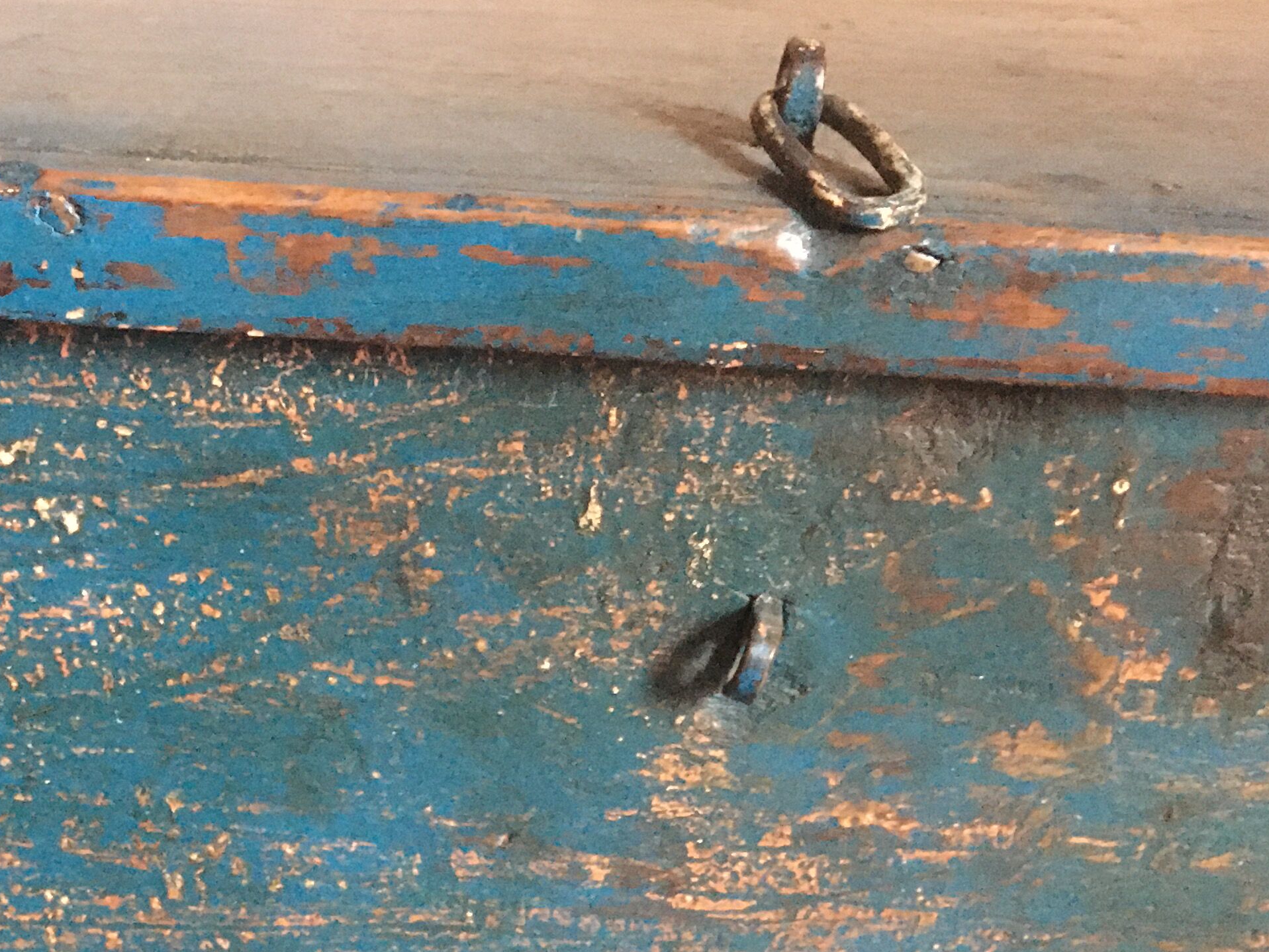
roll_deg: -2.4
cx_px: 387
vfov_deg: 23.0
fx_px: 2236
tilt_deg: -28.2
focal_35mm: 61
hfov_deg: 31.3
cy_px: 957
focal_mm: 4.15
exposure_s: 1/17
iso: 640
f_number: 2.2
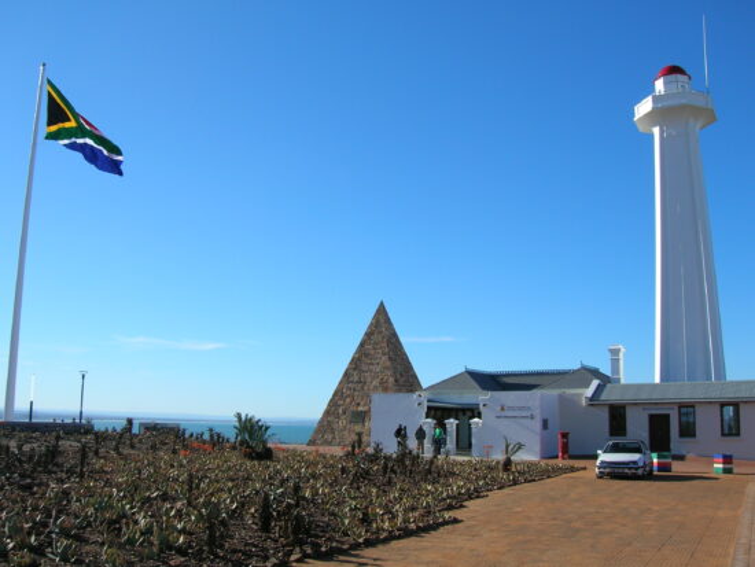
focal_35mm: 34
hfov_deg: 53.9
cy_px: 284
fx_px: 742
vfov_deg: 41.8
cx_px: 378
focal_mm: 5.7
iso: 50
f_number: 4.9
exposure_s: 1/416
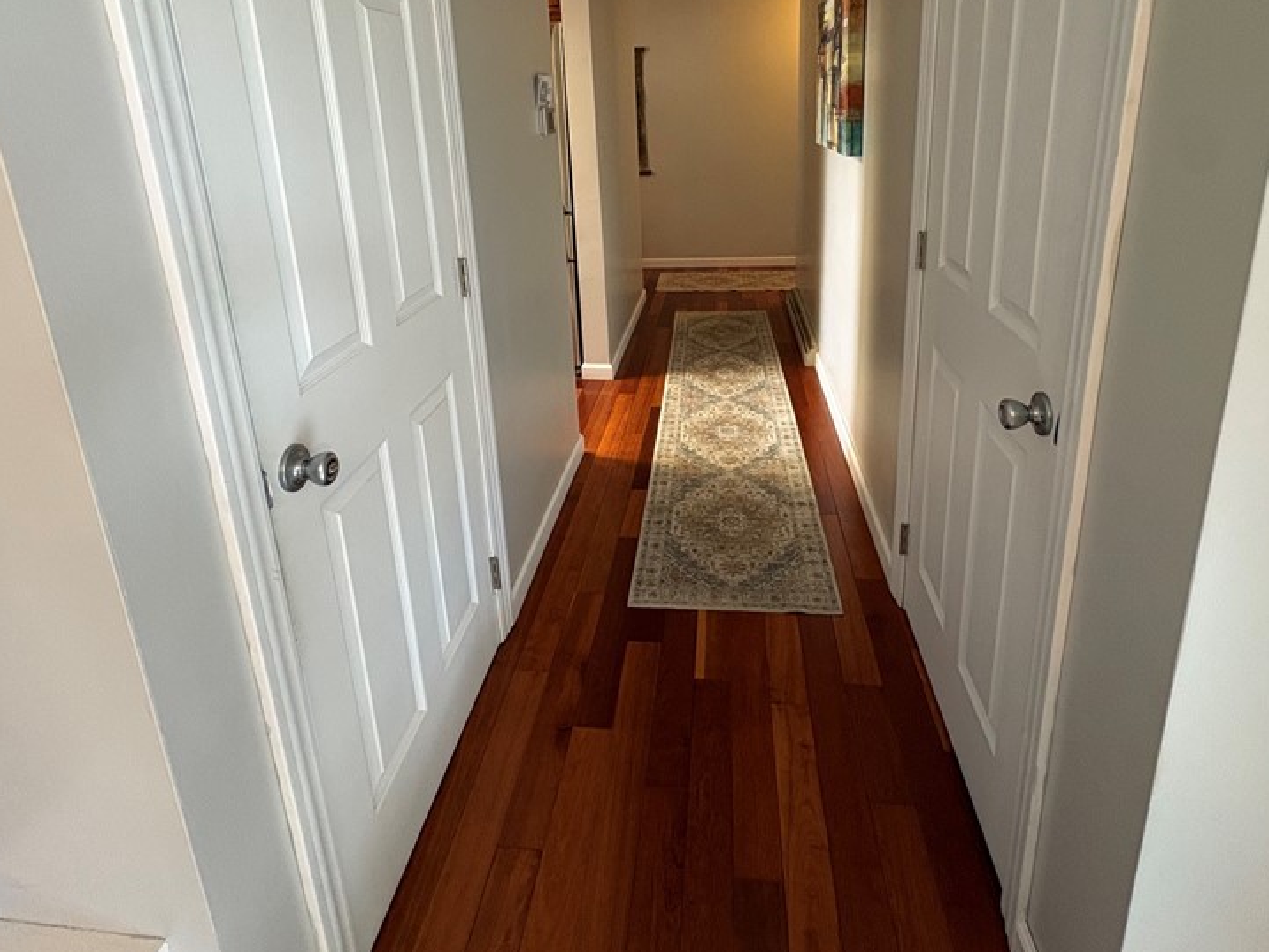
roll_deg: +3.2
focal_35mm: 20
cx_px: 635
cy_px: 299
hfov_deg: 81.7
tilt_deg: -15.1
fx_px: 733
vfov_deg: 63.9
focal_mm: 2.22
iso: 400
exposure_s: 1/60
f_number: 2.2
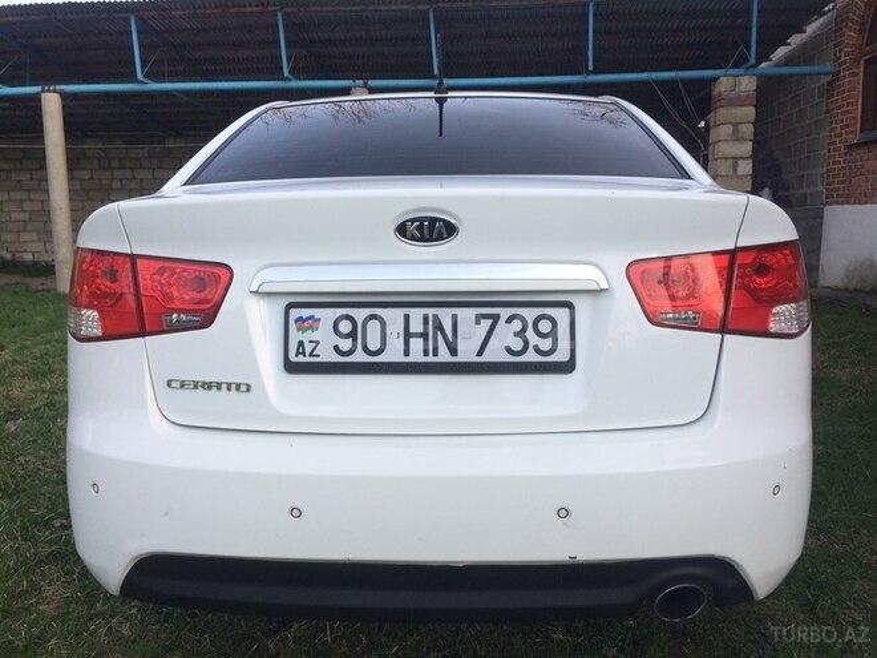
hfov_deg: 61.7
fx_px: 735
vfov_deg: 48.2
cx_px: 438
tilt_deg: -8.3
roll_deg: +1.0
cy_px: 329
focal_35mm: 29
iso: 32
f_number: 2.2
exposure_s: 1/456
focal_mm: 4.15
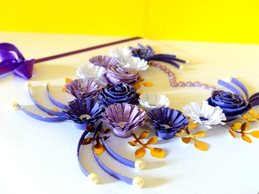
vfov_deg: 42.9
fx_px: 247
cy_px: 97
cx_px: 130
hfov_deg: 55.4
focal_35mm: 33
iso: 400
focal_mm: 5.9
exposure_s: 1/30
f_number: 2.8
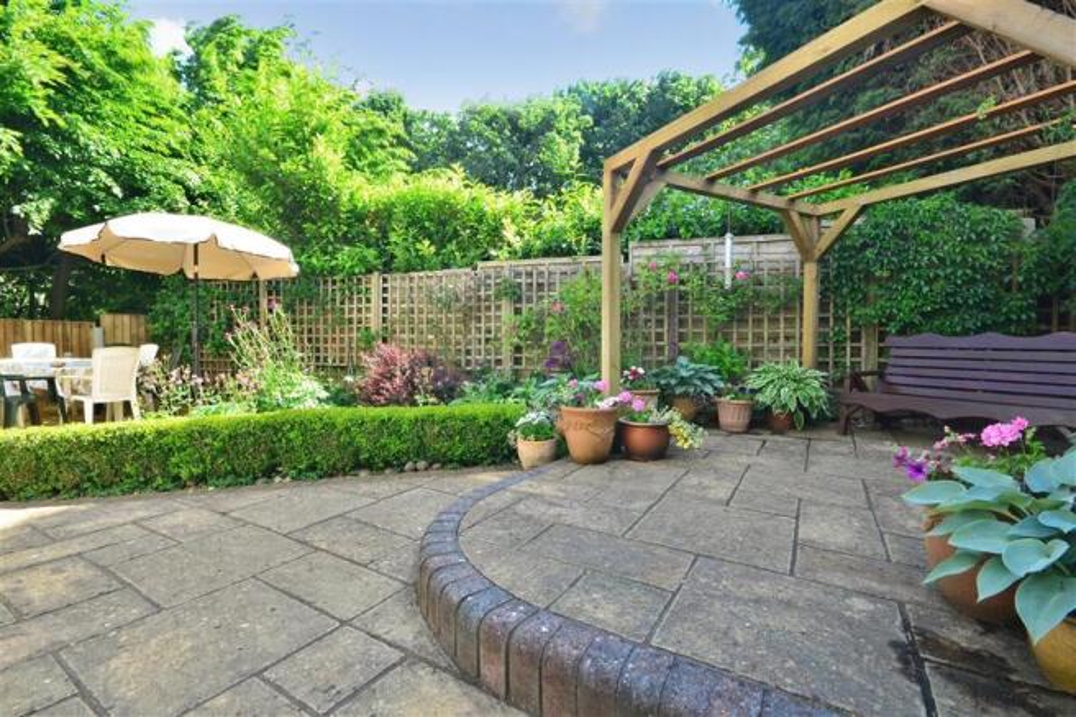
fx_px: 448
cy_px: 358
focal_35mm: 15
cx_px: 538
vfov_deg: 77.3
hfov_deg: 100.4
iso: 200
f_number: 20
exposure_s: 1/10
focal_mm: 10
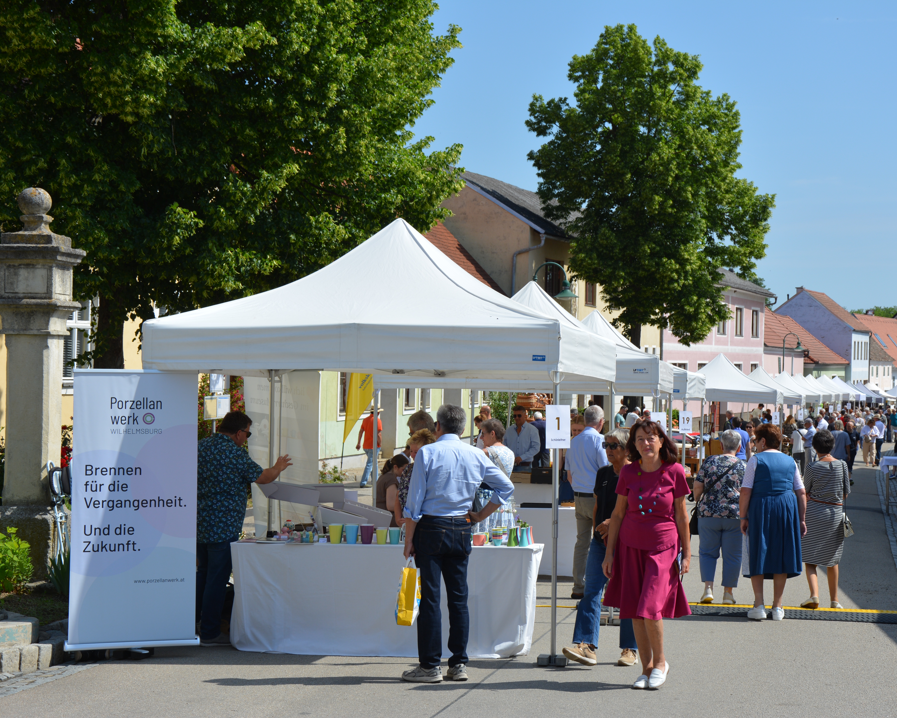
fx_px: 2033
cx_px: 517
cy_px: 357
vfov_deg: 20.0
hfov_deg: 24.9
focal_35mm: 77
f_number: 9
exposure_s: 1/320
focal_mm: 45
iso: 100
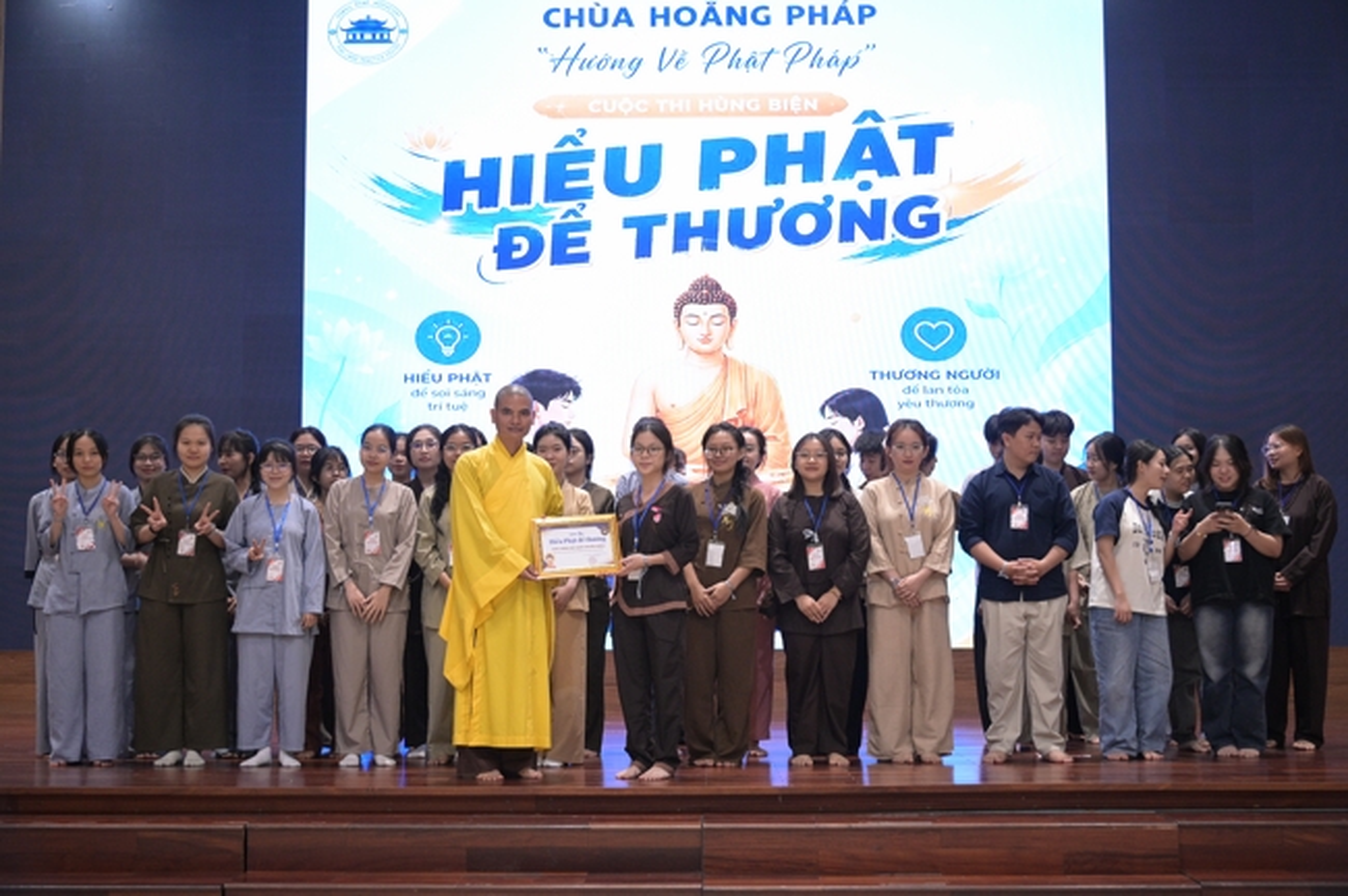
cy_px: 448
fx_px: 1721
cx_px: 674
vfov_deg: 29.2
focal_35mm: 46
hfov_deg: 42.8
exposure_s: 1/160
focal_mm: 46
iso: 4000
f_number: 4
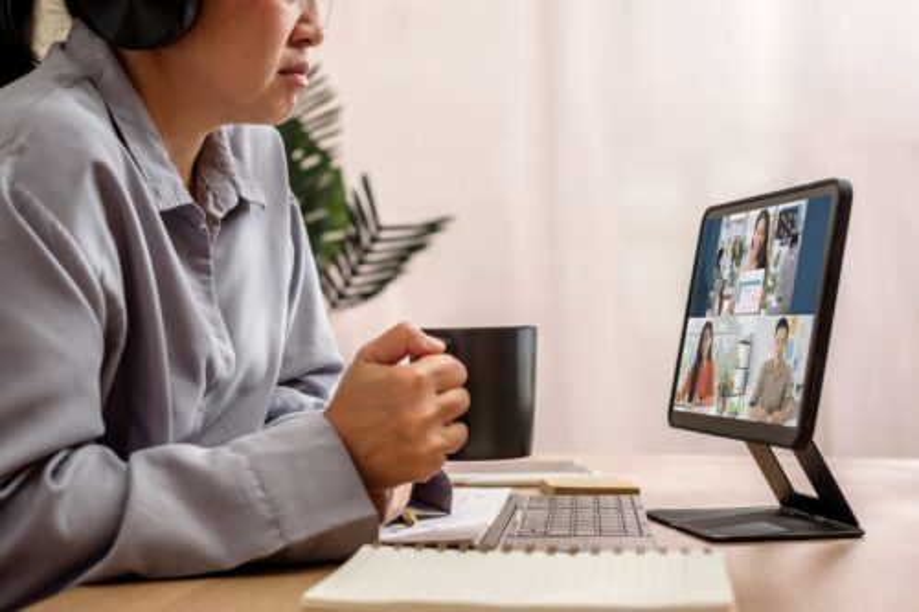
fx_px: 1352
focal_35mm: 53
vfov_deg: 25.5
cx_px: 460
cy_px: 306
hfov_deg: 37.5
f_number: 3.2
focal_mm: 35
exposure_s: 1/50
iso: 400
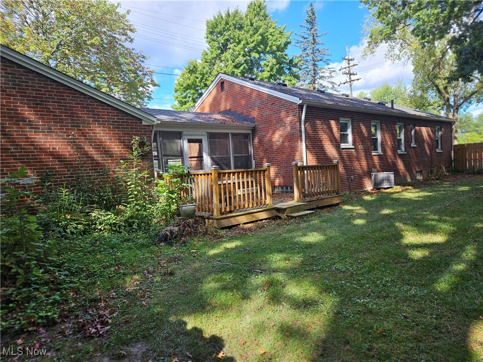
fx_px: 321
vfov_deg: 58.9
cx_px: 242
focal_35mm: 23
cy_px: 181
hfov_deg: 73.9
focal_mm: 5.4
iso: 25
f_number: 1.8
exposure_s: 1/466
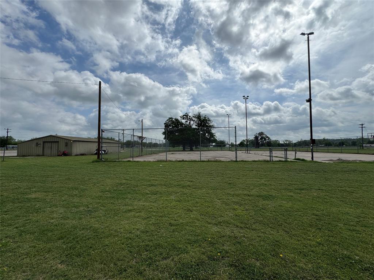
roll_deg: +0.5
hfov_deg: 102.1
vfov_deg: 85.7
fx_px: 151
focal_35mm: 14
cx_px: 187
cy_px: 140
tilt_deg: +2.2
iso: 32
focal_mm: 2.22
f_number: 2.2
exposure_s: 1/4630
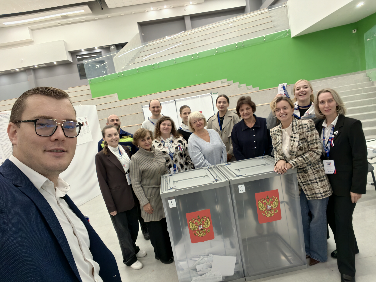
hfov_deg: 81.7
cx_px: 188
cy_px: 141
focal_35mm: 20
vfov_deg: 66.0
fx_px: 217
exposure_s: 1/50
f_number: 2
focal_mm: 3.09
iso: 796
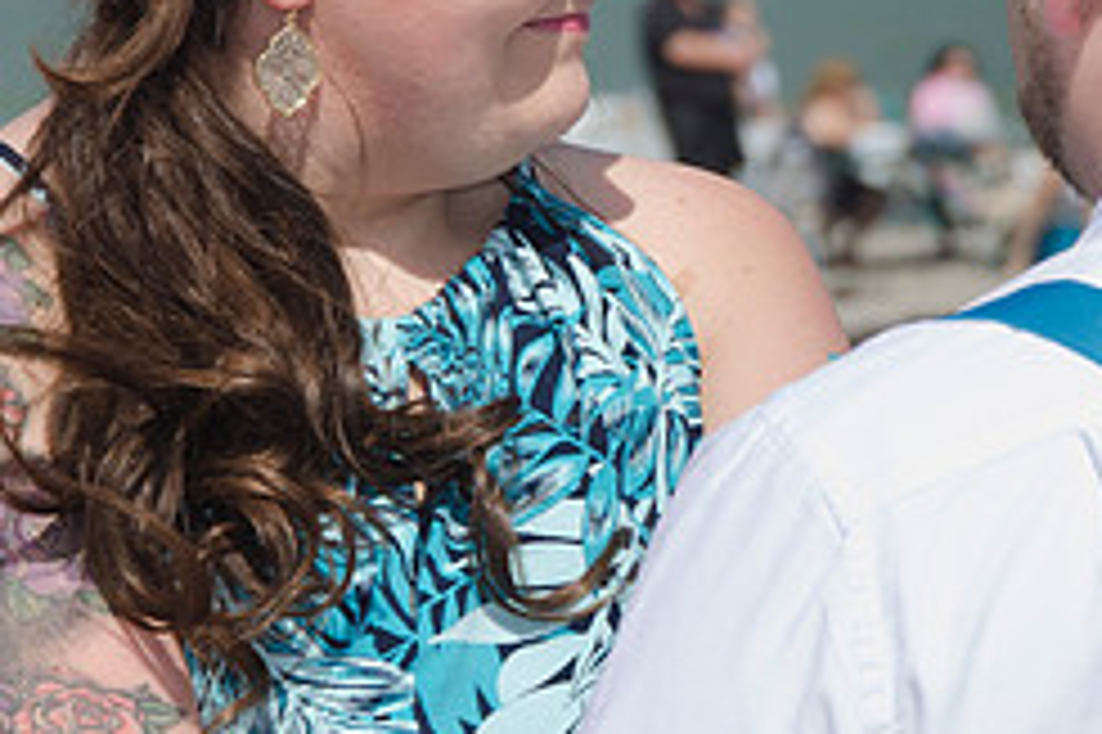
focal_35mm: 372
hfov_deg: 5.5
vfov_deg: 3.7
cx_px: 873
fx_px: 11379
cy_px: 81
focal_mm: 105
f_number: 10
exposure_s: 1/250
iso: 100
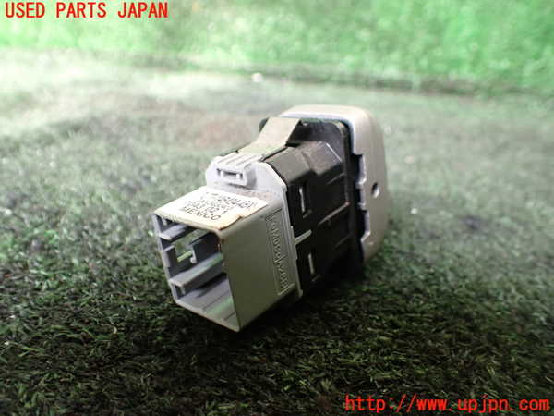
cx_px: 277
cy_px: 208
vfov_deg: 46.8
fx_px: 480
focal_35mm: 30
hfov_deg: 60.0
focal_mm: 5.4
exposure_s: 1/125
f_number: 2.3
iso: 640
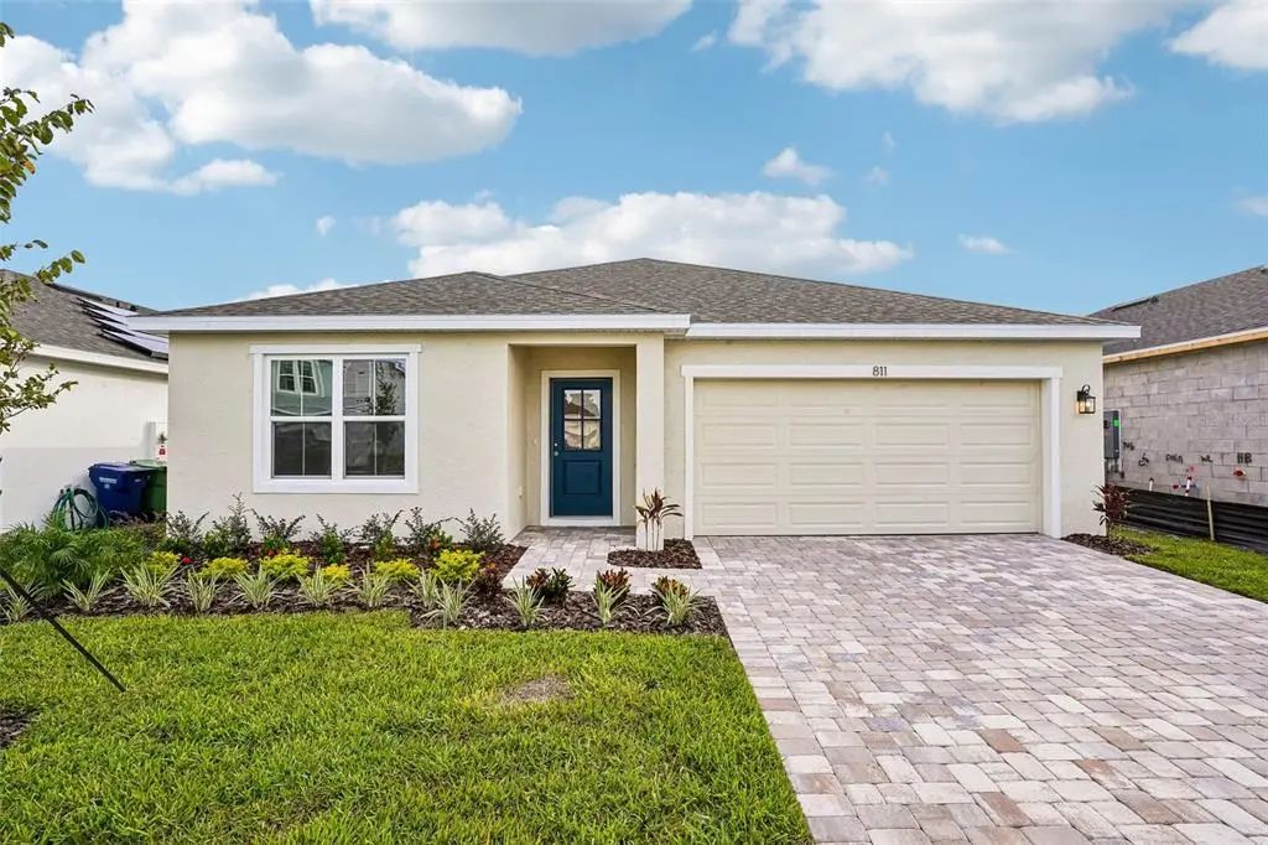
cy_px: 422
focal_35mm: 18
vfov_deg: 67.3
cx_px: 634
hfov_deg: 90.0
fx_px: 634
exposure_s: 1/30
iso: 160
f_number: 20
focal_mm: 18
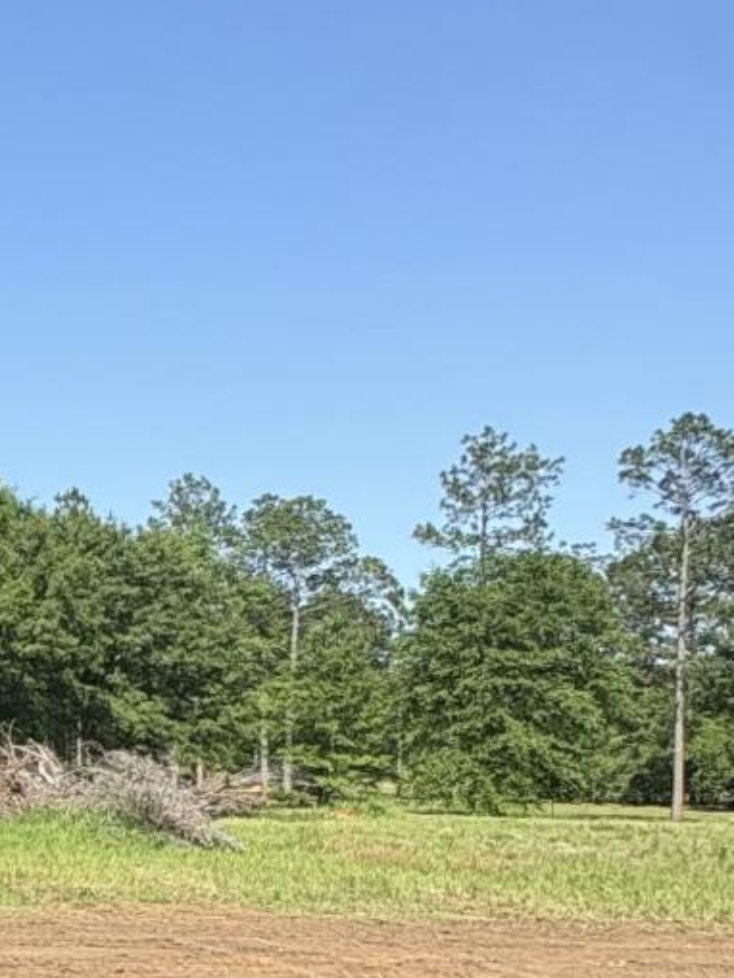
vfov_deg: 33.8
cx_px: -500
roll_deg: -2.1
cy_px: 794
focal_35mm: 55
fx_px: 1554
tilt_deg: -0.9
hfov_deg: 20.6
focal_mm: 2.22
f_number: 2.2
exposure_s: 1/1178
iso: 40
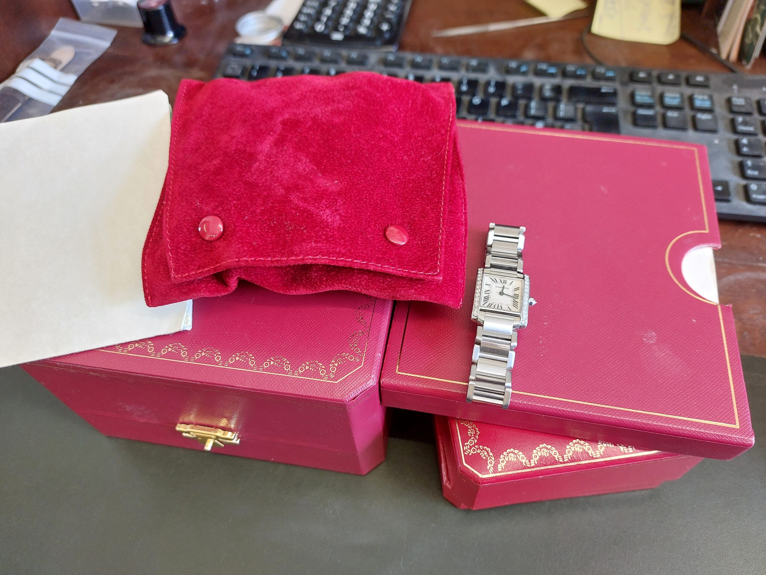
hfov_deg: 69.4
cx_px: 383
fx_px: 553
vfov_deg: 54.9
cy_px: 288
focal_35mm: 25
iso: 160
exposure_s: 1/50
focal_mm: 5.23
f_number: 1.8
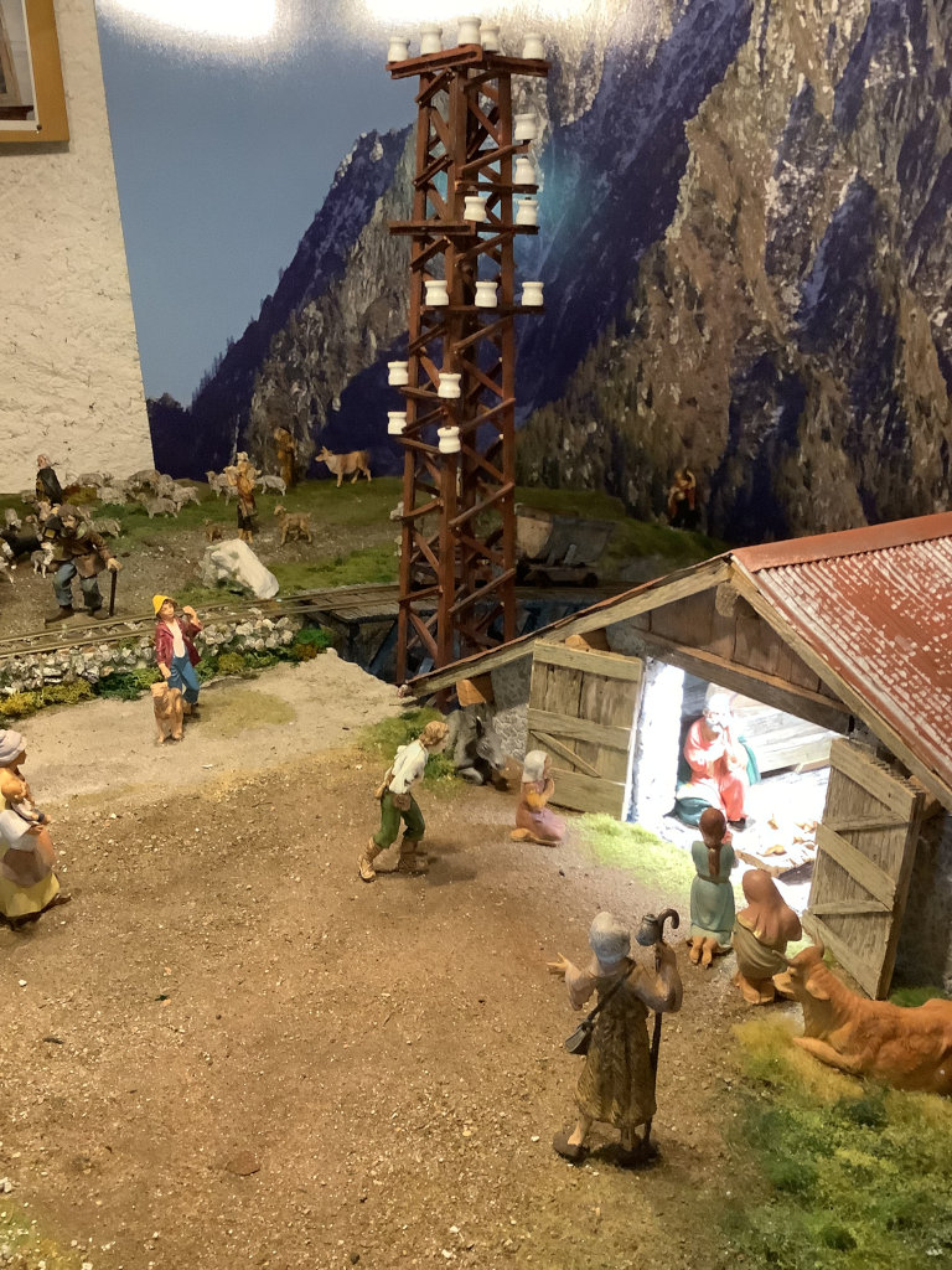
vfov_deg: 58.4
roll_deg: +0.9
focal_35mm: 31
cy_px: 635
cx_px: 476
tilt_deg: -20.8
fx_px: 1137
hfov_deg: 45.4
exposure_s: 1/40
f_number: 2.4
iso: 400
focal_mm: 3.3
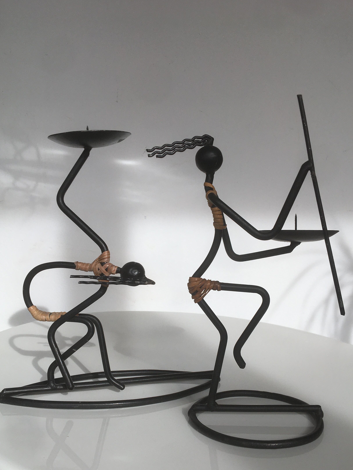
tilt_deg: -6.8
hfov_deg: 39.7
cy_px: 283
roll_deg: -0.6
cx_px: 182
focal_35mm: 36
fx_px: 489
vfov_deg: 51.0
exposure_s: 1/409
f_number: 2.2
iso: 25
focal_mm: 4.15
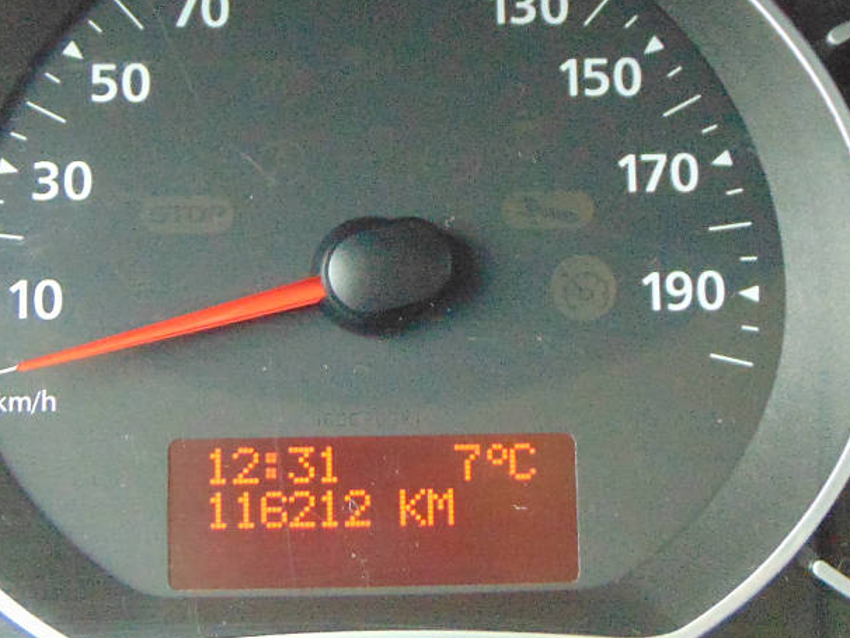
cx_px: 376
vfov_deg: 22.3
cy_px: 286
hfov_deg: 29.4
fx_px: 1621
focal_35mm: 66
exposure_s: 1/20
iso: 500
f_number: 3
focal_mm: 4.5
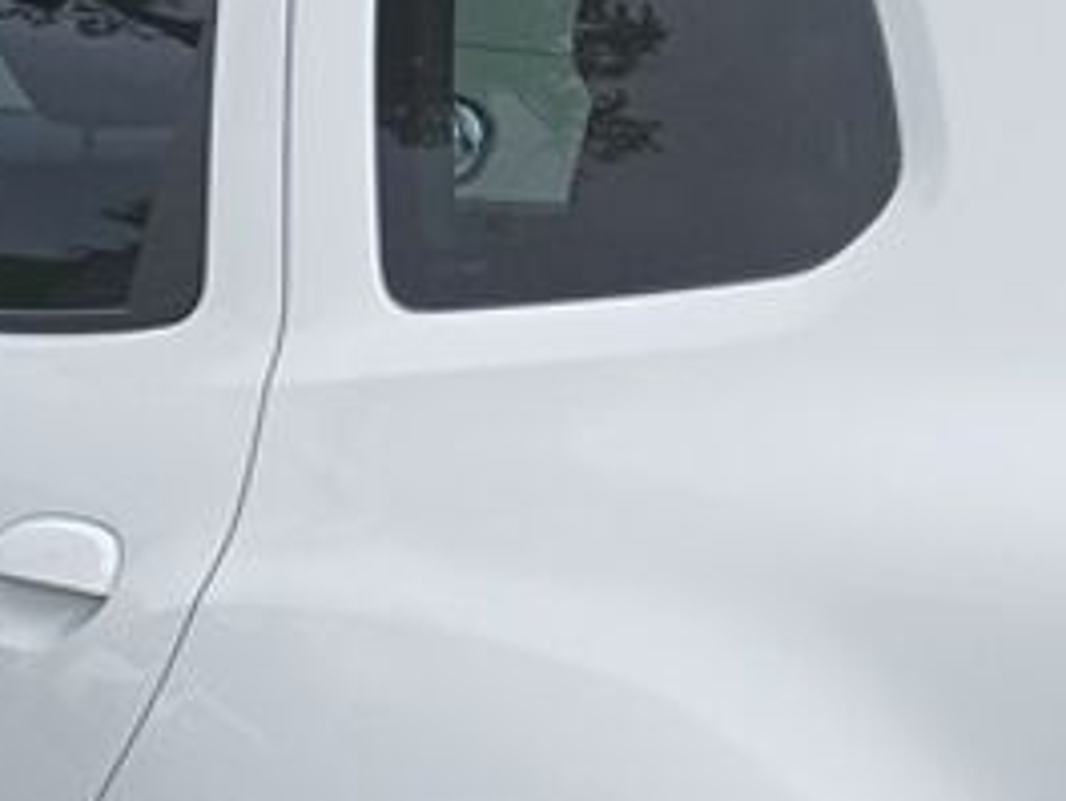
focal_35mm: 98
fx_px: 3019
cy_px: 729
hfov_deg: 20.0
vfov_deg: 14.9
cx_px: 632
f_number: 1.8
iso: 32
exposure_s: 1/100
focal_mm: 3.98
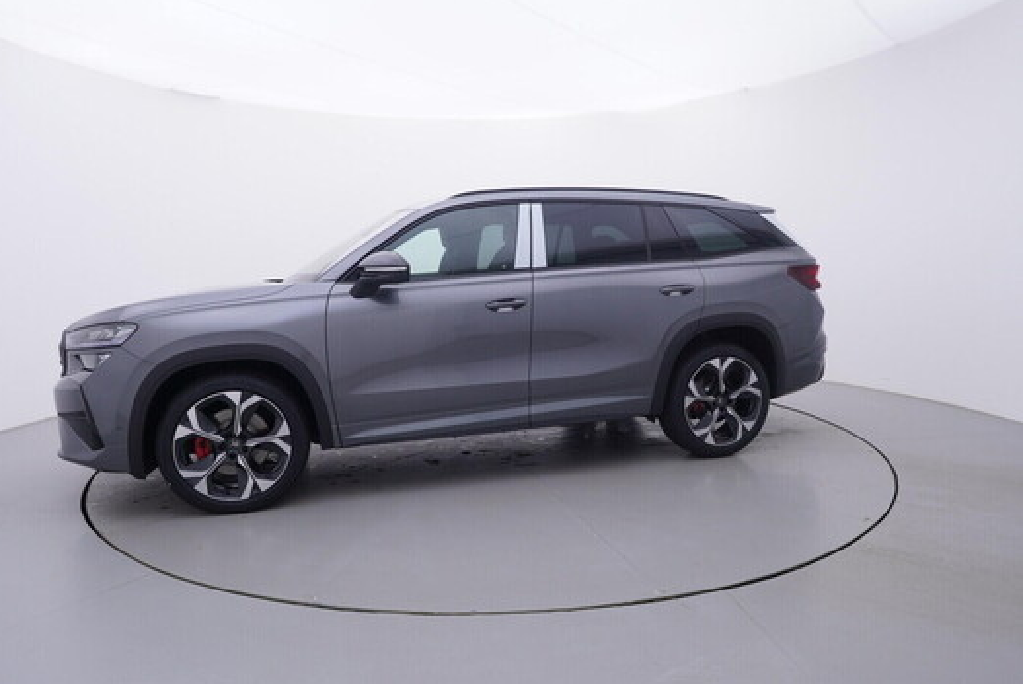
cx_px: 490
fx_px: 669
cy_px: 346
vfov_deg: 54.2
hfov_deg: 74.8
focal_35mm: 24
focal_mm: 15
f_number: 5
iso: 200
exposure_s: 1/80
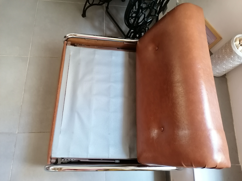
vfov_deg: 51.4
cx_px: 121
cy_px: 90
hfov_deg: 65.3
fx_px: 189
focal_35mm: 27
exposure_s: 1/25
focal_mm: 4.75
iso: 500
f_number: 1.8
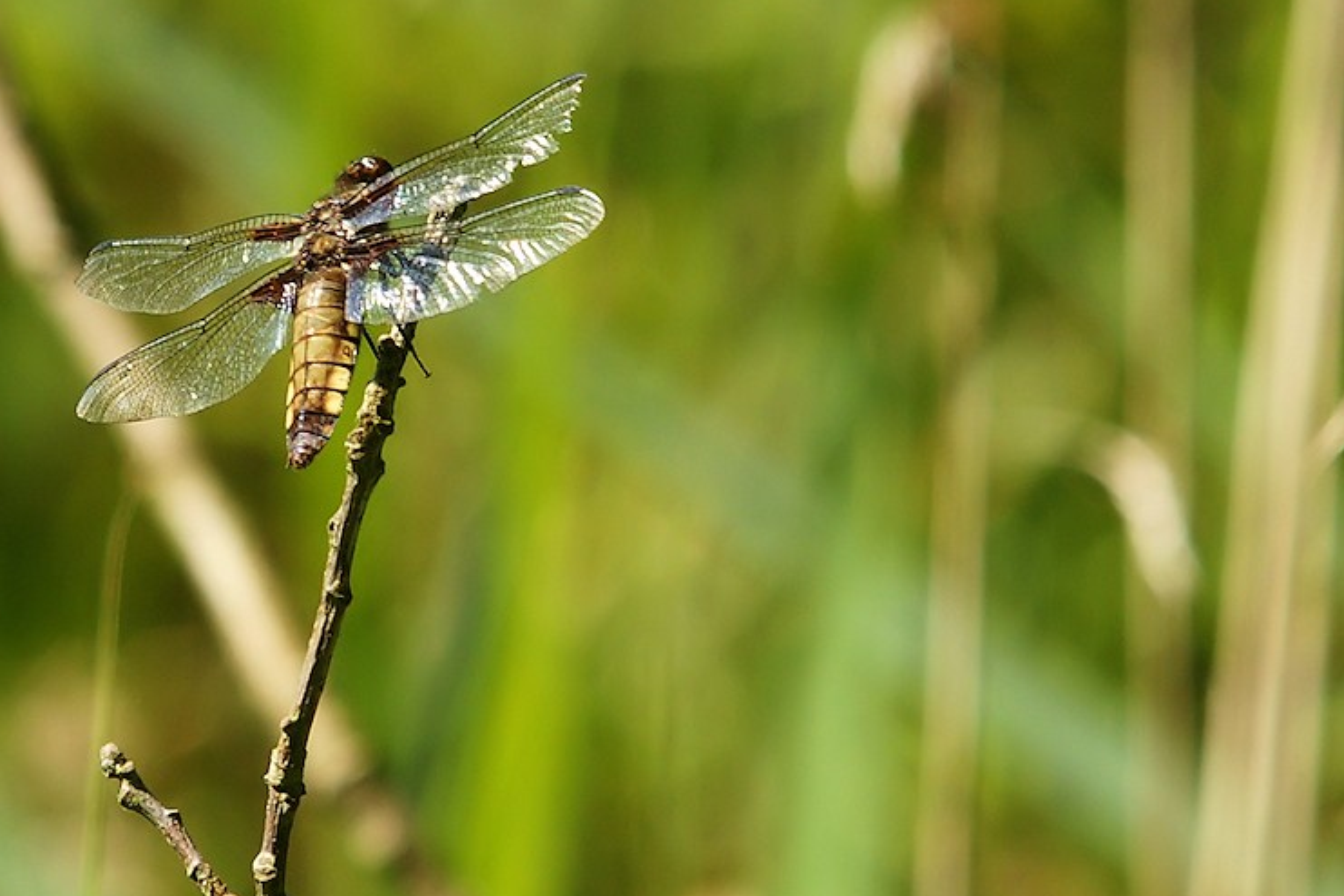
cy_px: 330
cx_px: 350
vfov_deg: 1.8
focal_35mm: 758
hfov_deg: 2.7
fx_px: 28302
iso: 200
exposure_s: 1/500
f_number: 6.3
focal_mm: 300
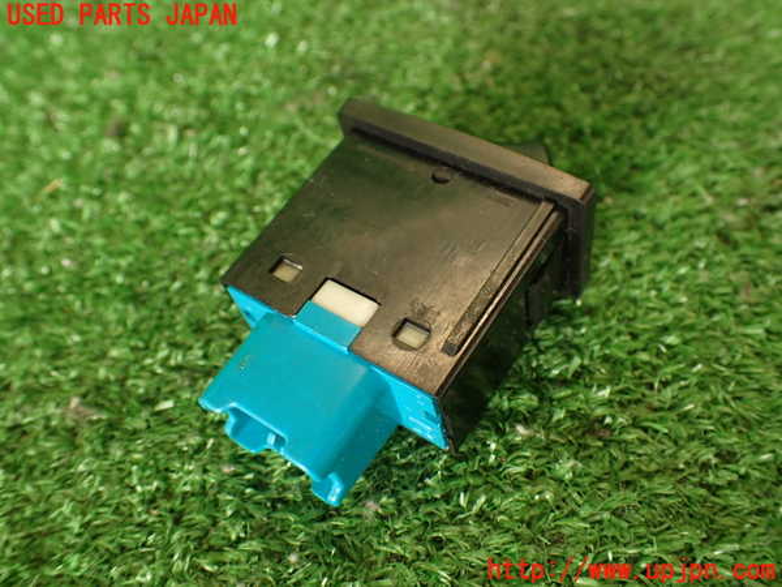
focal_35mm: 32
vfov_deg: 44.2
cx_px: 391
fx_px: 723
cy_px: 294
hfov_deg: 56.8
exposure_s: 1/60
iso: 200
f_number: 2.4
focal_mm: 5.79
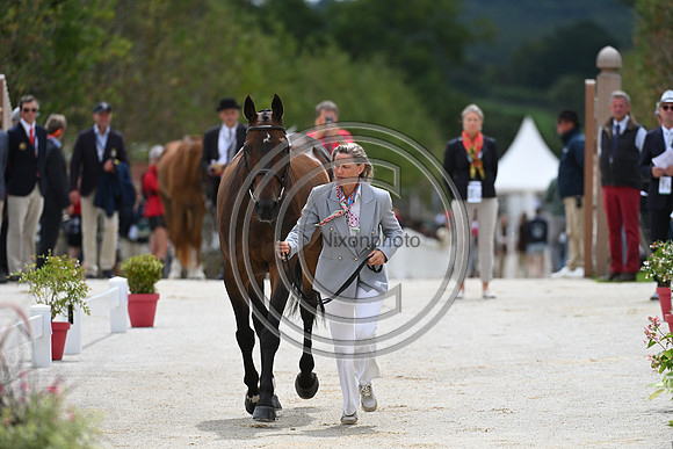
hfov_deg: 5.7
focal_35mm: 360
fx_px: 6731
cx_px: 336
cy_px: 224
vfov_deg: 3.8
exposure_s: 1/1600
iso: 450
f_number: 5.6
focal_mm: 360
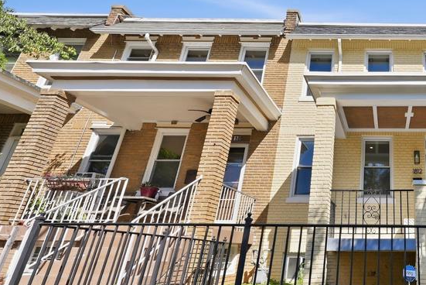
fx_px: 308
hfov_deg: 58.2
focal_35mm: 26
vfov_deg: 49.6
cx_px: 392
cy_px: 134
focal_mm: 14
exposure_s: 1/125
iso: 80
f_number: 9
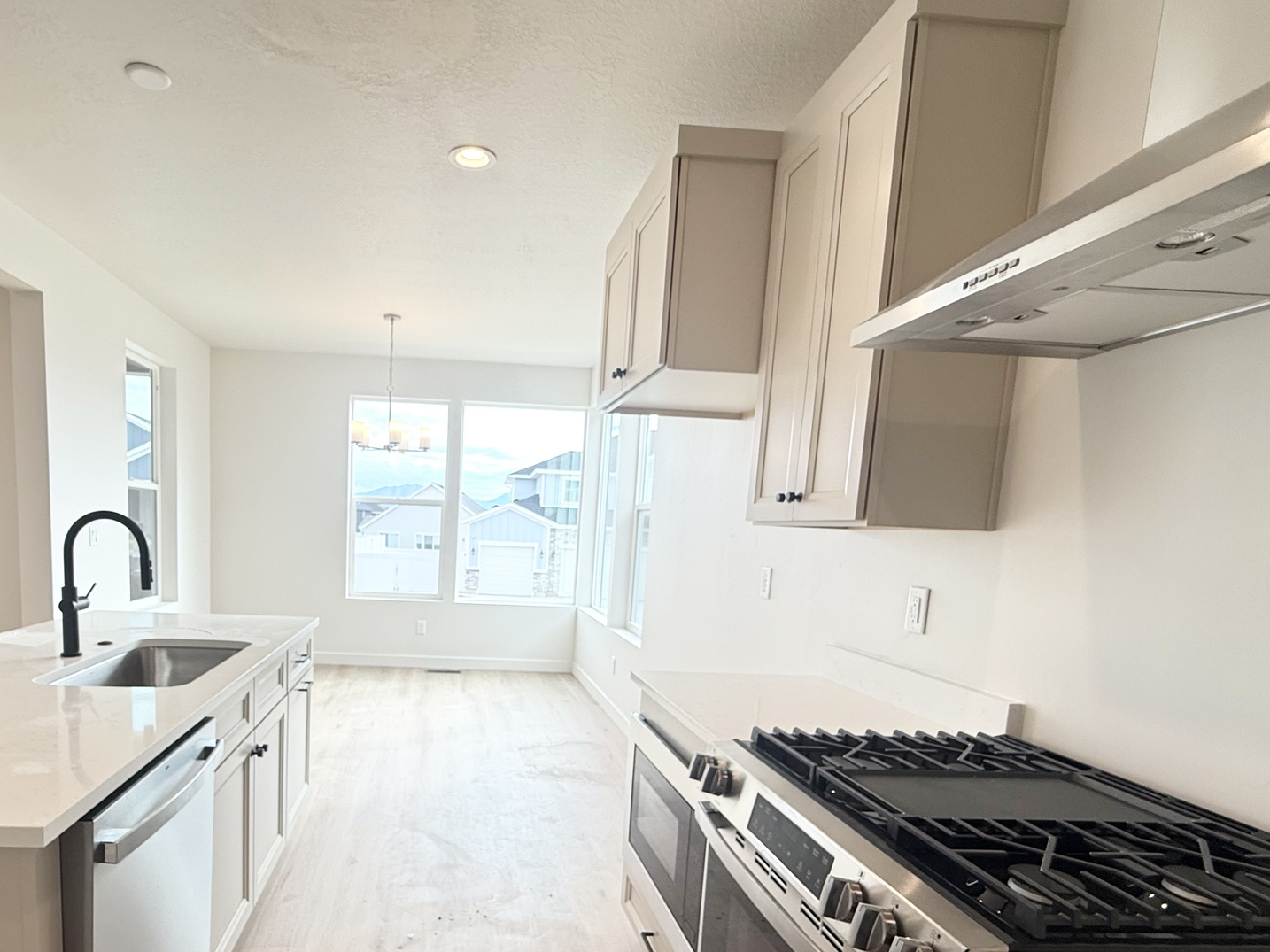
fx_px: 734
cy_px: 616
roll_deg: -2.1
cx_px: 481
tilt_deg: -6.8
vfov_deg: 64.6
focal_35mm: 20
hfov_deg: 80.3
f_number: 2.2
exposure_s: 1/120
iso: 100
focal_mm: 2.22
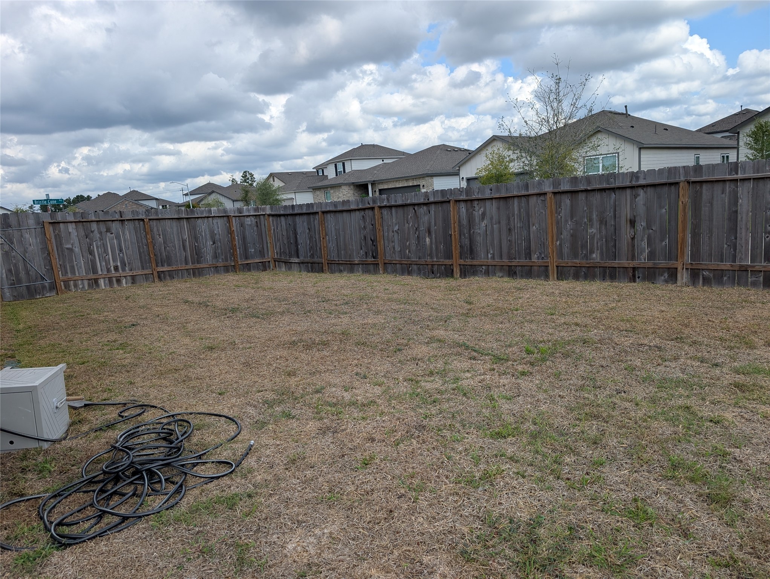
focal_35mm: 24
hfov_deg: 71.5
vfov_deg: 56.9
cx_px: 385
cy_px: 290
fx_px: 535
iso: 20
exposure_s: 1/1005
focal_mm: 6.9
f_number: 1.68
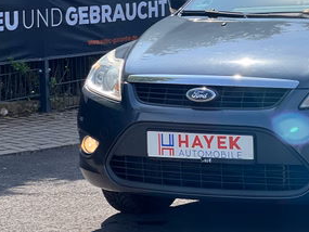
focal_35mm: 173
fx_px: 1545
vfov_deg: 8.6
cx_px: 299
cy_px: 57
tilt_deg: -5.6
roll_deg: +2.3
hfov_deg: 11.3
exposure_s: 1/550
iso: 32
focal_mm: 9
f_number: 2.8
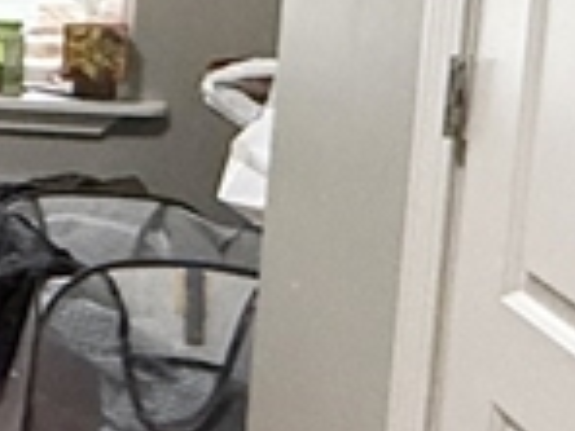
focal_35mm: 97
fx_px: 1611
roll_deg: -0.9
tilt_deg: -5.8
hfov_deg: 14.2
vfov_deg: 14.8
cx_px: -789
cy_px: -66
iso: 320
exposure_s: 1/120
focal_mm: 2.22
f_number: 2.2
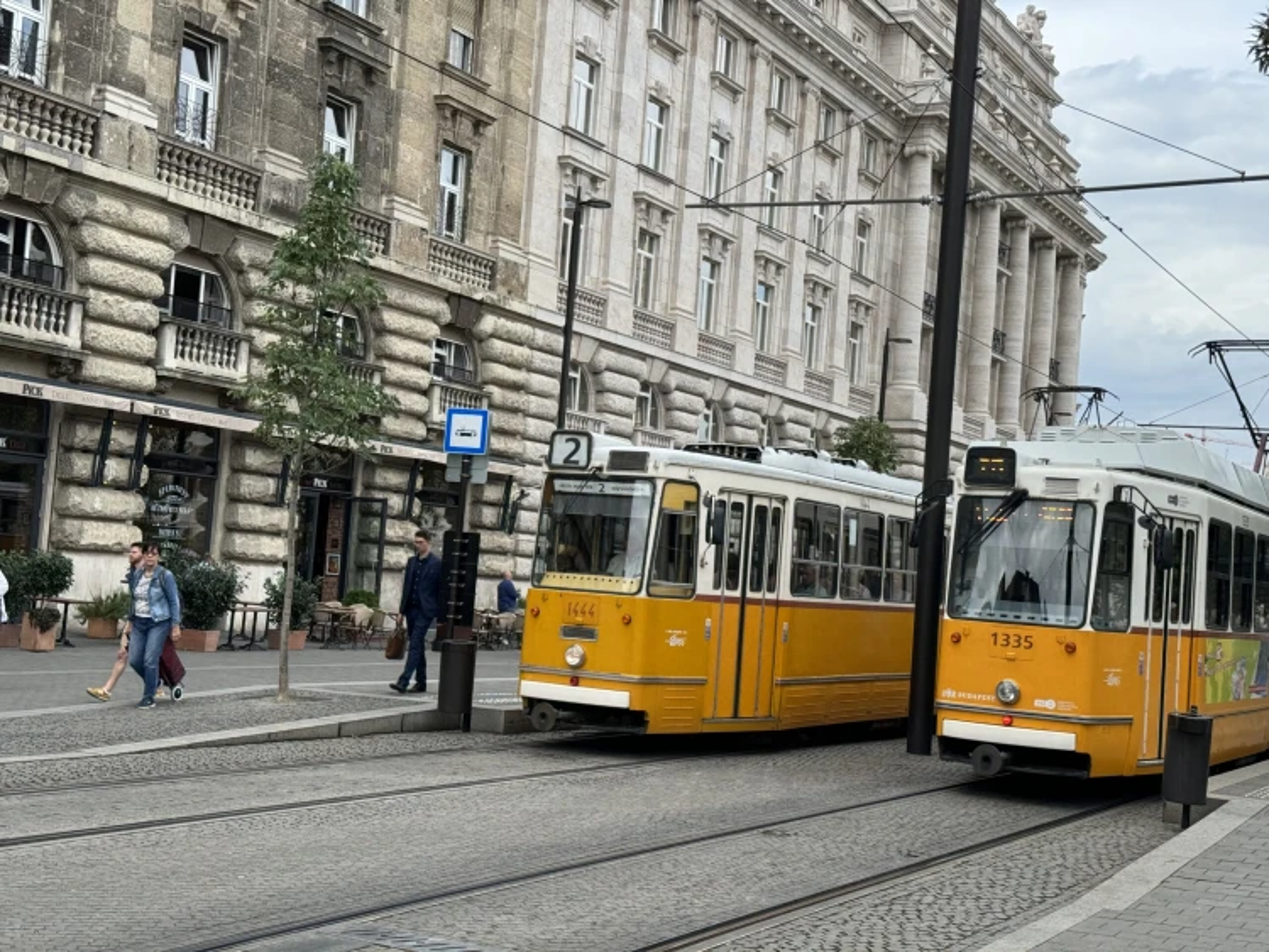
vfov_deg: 30.3
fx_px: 1760
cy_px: 476
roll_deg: -4.7
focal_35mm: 48
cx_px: 634
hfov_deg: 39.6
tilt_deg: +3.0
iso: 64
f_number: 1.78
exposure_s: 1/1524
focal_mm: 6.86
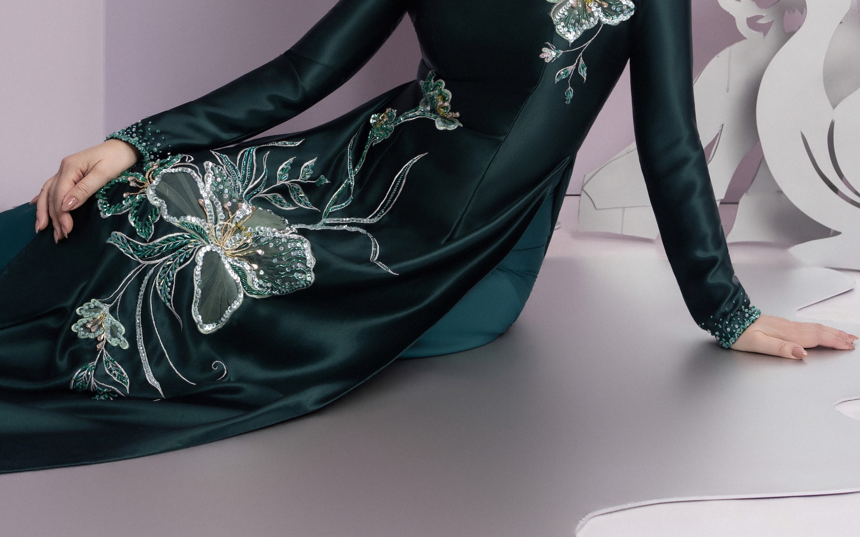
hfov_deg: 24.4
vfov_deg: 14.9
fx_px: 1992
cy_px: -73
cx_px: 433
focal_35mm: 85
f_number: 6.3
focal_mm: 55
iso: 200
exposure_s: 1/160
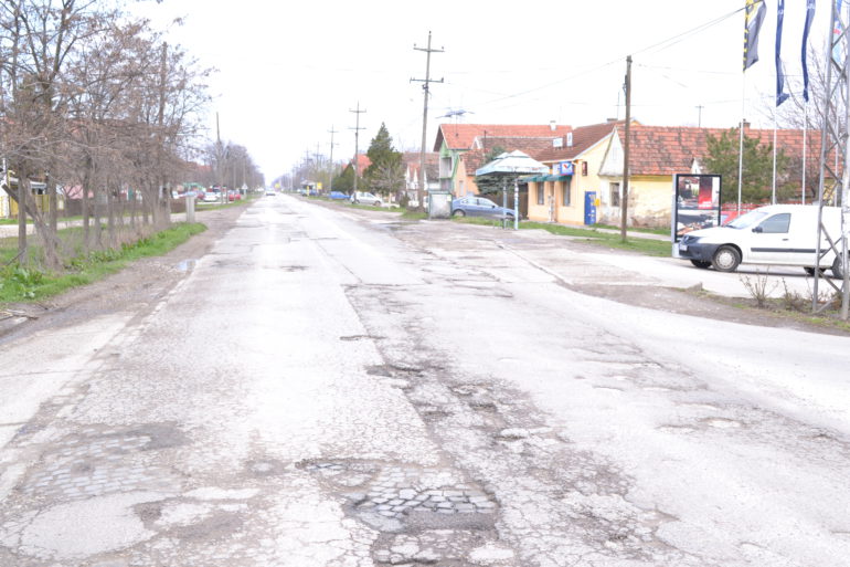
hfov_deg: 43.6
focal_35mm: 45
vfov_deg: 29.9
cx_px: 425
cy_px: 284
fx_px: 1062
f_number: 9
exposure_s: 1/125
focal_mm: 30
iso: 400
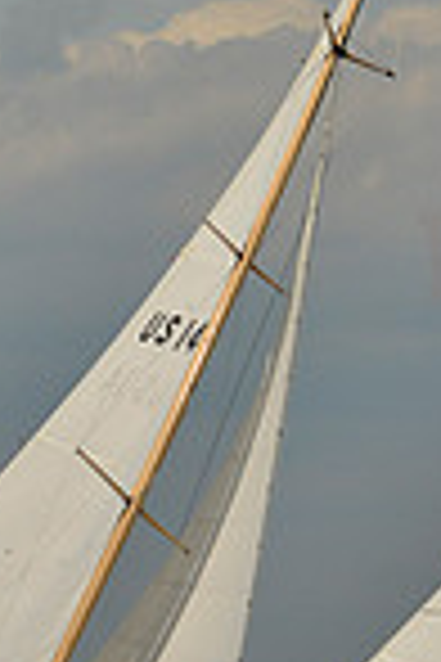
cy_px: 18
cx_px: 187
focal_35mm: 364
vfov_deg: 5.7
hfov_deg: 3.8
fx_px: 6688
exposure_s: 1/800
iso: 280
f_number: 11
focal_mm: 92
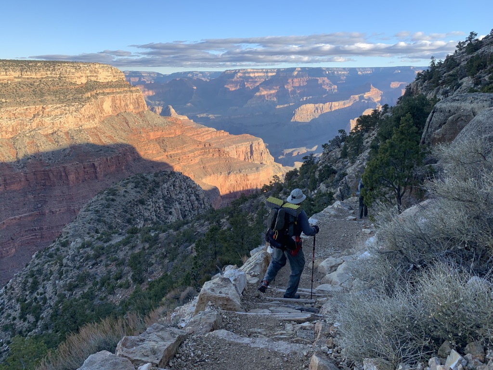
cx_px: 246
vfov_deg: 53.1
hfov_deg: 67.3
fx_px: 370
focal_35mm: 26
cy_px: 185
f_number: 1.8
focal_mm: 4.25
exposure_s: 1/558
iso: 25
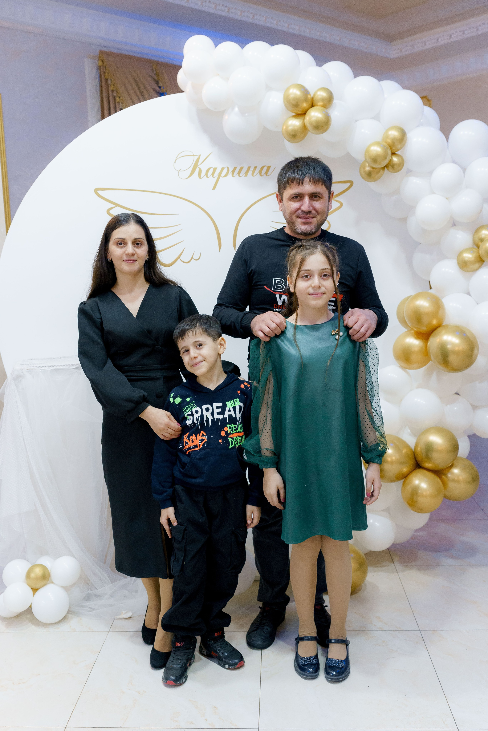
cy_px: 366
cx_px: 244
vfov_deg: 54.4
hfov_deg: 37.9
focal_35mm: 35
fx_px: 712
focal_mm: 35
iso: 3200
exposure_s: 1/160
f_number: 4.5
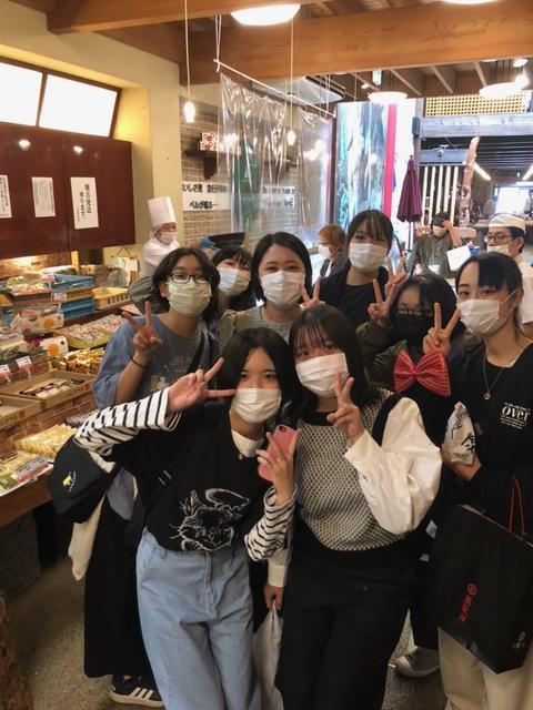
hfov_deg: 49.7
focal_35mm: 28
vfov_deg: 63.4
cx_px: 266
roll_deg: -0.1
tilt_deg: -15.3
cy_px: 355
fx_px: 575
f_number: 1.8
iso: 80
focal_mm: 4
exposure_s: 1/15
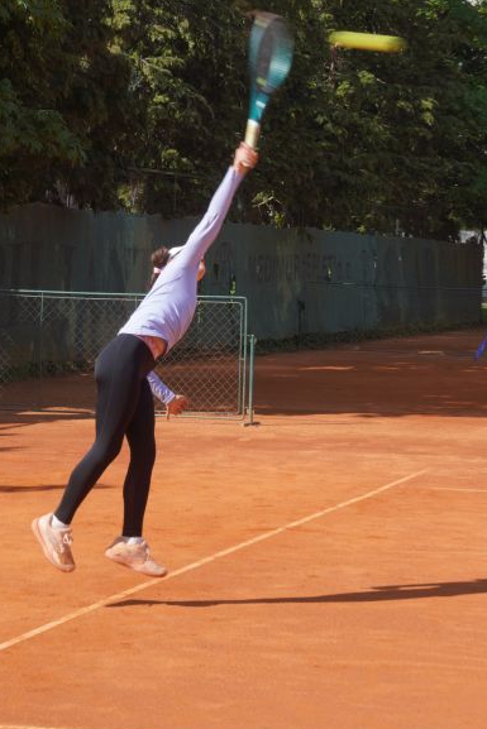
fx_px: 2344
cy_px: 219
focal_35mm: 116
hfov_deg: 11.9
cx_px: 207
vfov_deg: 17.6
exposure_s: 1/250
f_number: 9
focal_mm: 44.9
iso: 160
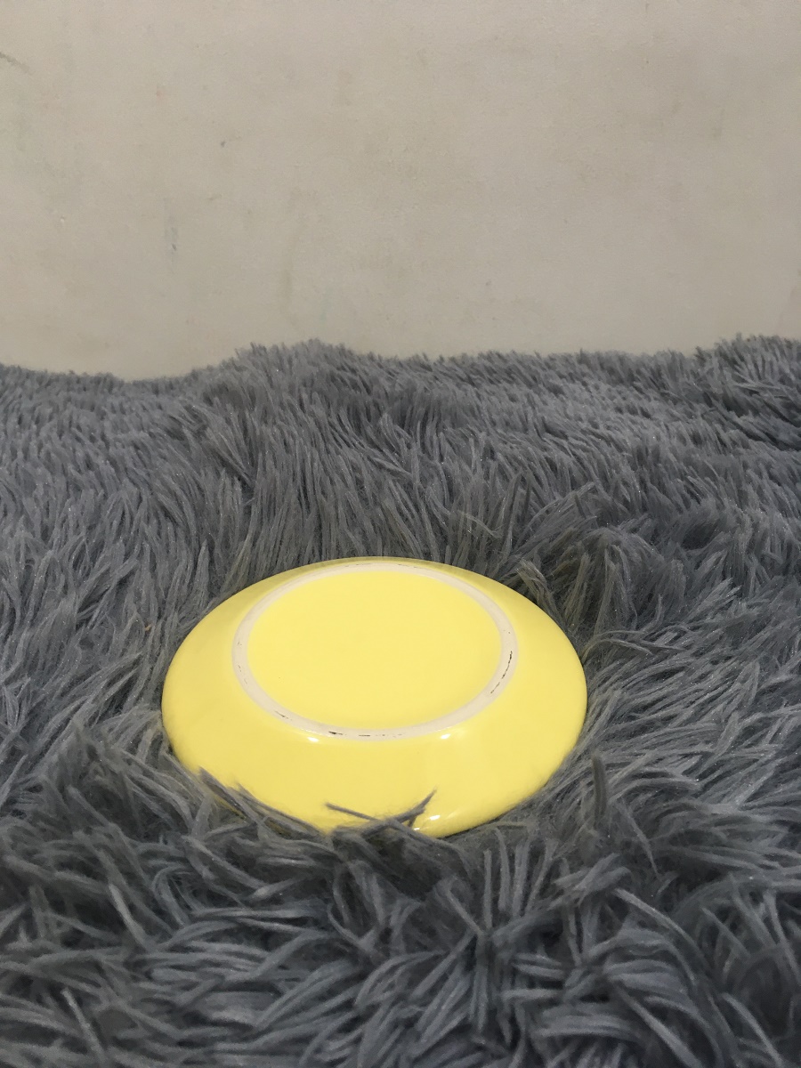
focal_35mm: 29
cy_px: 534
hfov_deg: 48.2
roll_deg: +0.4
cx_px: 400
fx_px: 895
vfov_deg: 61.7
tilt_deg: -28.3
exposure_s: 1/33
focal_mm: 4.15
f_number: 2.2
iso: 80
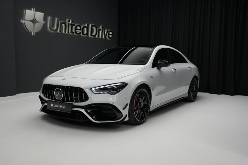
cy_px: 82
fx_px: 241
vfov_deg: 37.9
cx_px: 124
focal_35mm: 35
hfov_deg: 54.4
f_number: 2.8
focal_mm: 35
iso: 200
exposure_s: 1/40
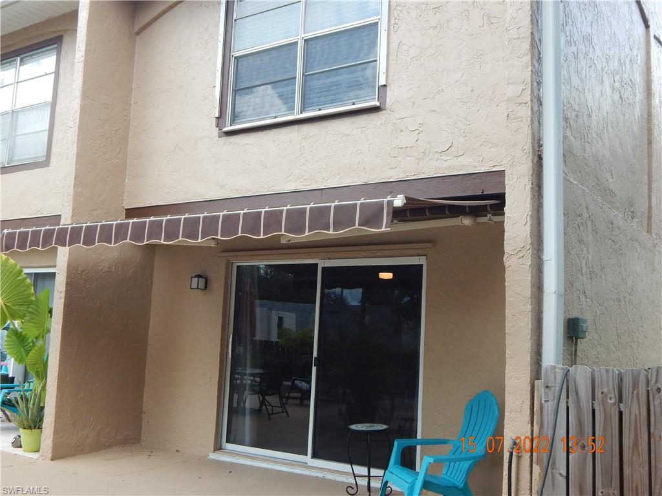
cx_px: 331
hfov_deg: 49.0
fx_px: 727
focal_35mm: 38
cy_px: 248
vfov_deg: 37.7
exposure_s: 1/200
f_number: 3.4
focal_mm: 6.8
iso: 125
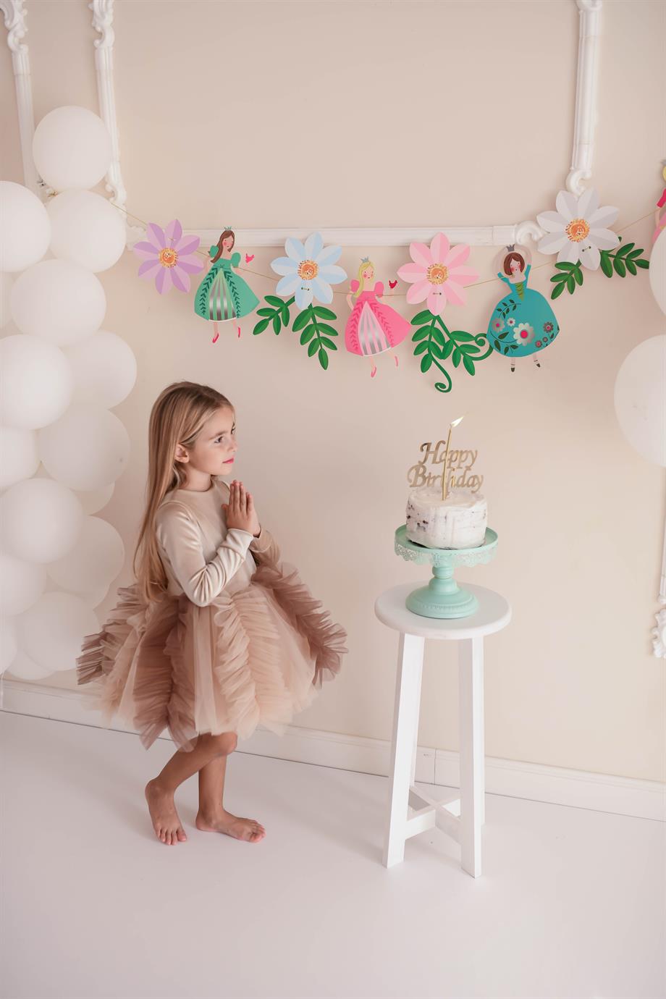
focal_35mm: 35
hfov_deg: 37.9
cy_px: 500
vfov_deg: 54.4
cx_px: 333
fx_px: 971
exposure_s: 1/250
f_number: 2.2
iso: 100
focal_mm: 35
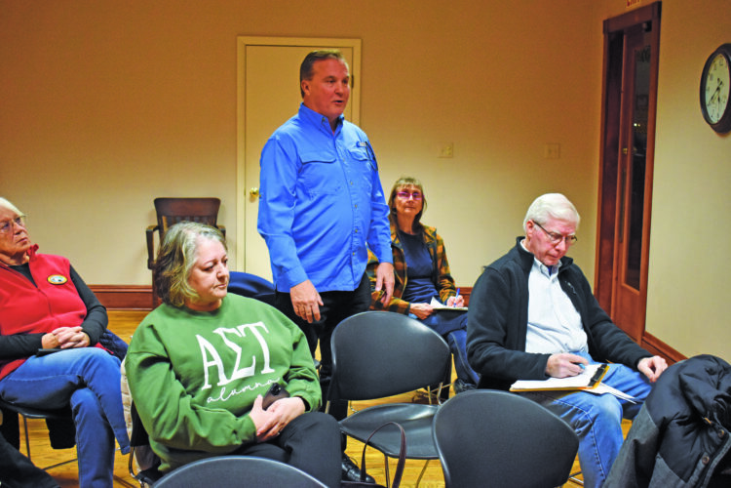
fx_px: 883
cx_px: 366
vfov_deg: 30.8
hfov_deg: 45.0
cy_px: 244
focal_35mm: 44
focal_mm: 29
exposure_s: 1/50
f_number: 4.2
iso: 1400
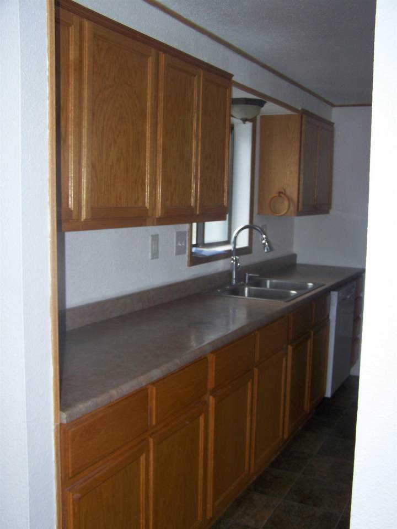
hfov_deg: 37.7
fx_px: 581
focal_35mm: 38
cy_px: 264
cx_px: 198
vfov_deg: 49.0
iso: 80
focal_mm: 6.3
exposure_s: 1/60
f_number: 2.8
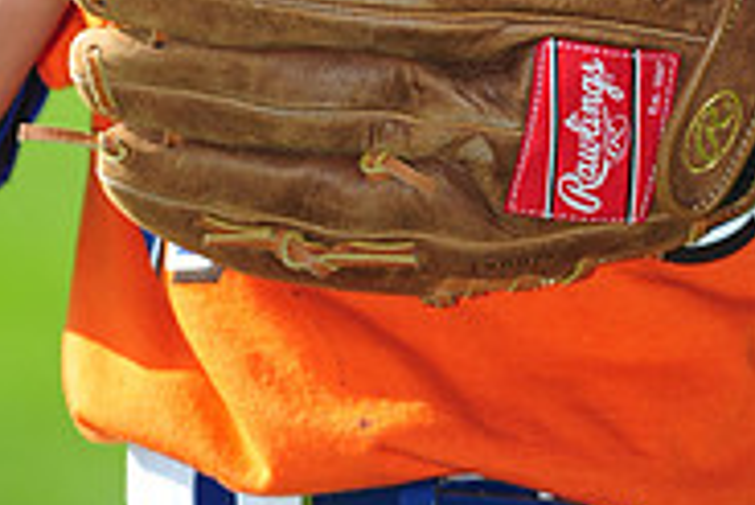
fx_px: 13223
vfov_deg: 2.2
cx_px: 390
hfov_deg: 3.3
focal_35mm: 630
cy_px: -521
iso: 200
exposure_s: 1/1000
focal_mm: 200
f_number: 4
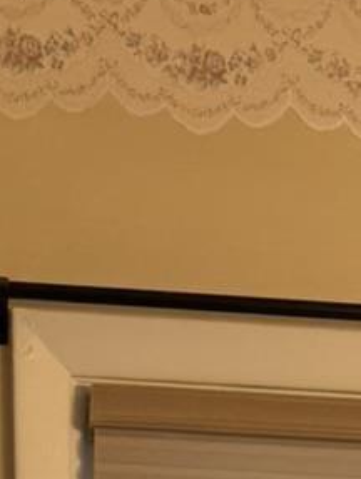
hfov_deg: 8.6
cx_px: 414
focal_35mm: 171
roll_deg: -1.0
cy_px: 1417
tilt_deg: -12.7
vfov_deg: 9.3
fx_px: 2372
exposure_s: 1/120
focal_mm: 6.76
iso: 80
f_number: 1.78
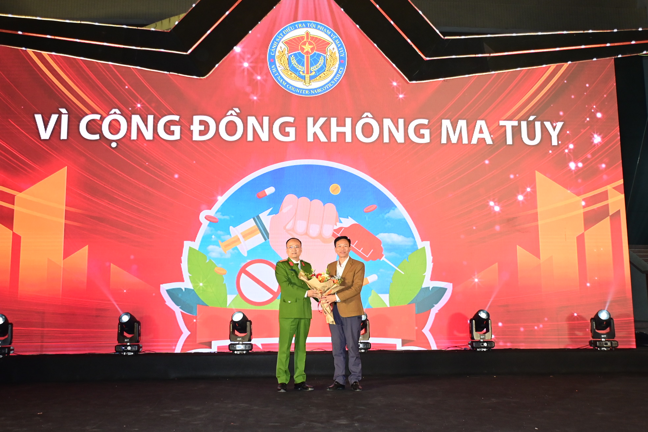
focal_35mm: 36
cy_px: 216
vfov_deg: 36.9
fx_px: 648
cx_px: 324
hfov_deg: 53.1
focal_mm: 24
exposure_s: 1/200
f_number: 5.6
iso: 1600
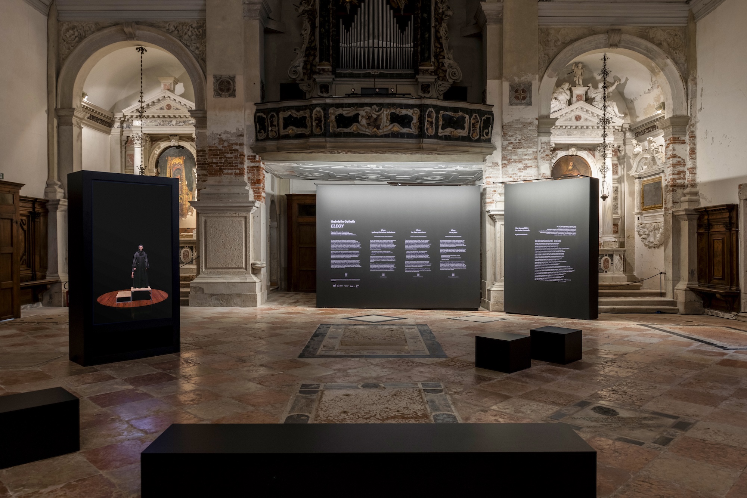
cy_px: 249
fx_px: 539
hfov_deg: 69.4
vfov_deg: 49.5
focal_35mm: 26
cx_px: 374
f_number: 9
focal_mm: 26
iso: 200
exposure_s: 1
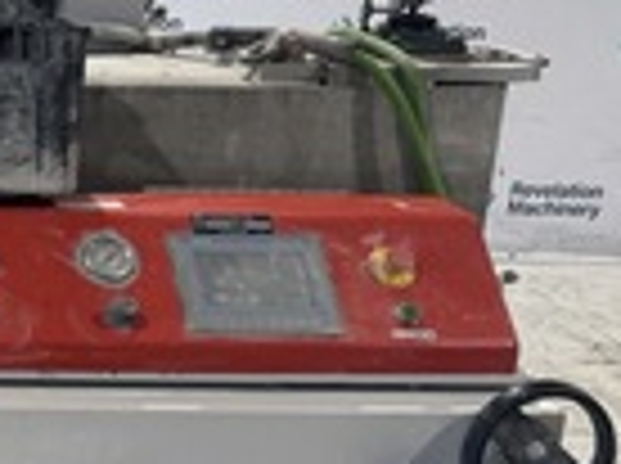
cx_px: -374
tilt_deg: -15.9
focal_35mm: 87
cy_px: 191
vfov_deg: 16.9
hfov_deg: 19.1
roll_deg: -1.8
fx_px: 1558
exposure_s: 1/120
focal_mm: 6.76
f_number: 1.78
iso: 80
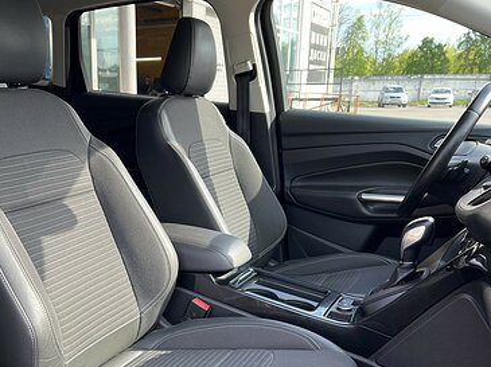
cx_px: 153
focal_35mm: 39
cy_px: 254
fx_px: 553
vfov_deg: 36.3
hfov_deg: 46.9
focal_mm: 5.7
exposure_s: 1/323
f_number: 1.5
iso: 50
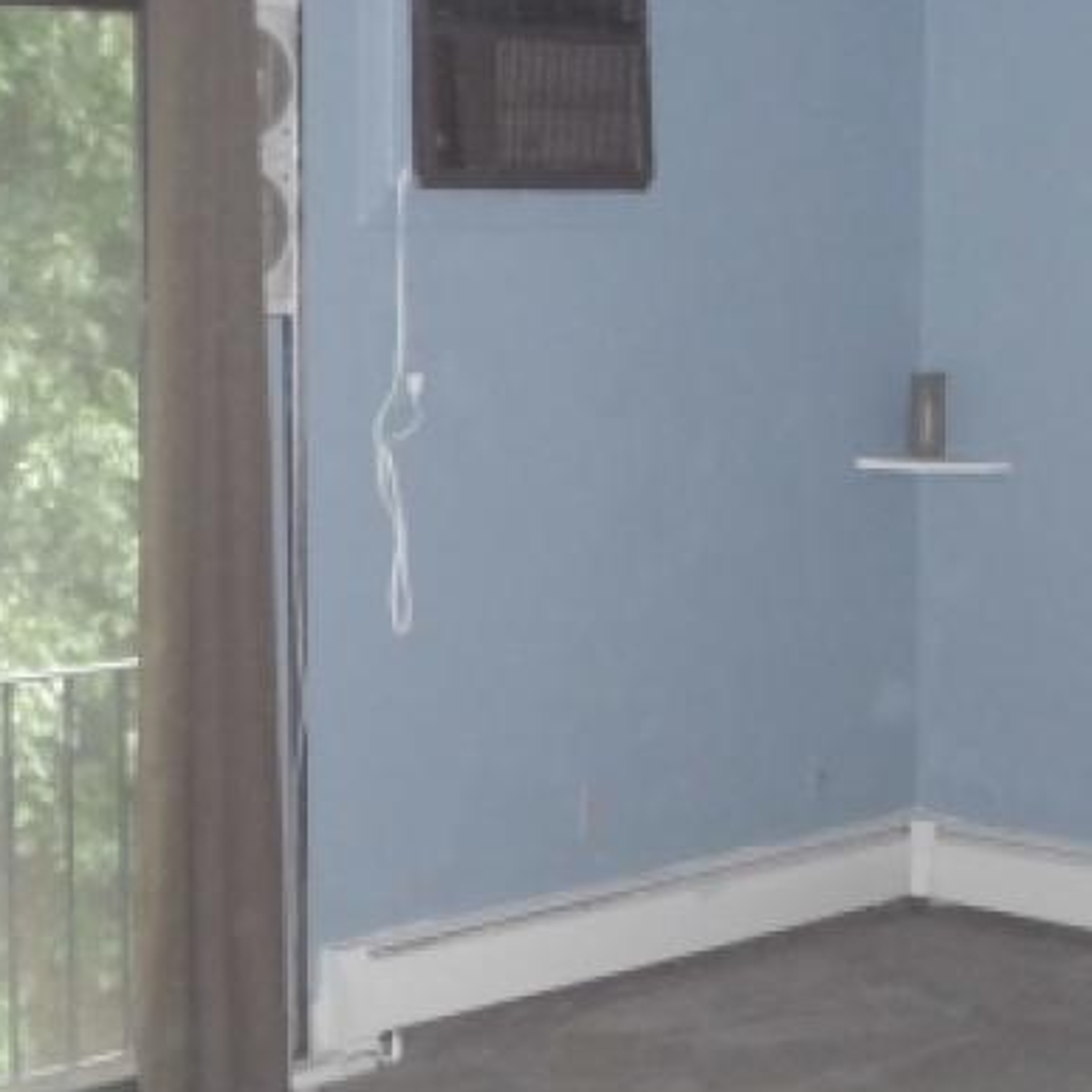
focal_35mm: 89
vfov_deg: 19.5
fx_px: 3176
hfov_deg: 19.5
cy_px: 667
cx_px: 392
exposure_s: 1/60
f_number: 2.9
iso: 800
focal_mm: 6.3
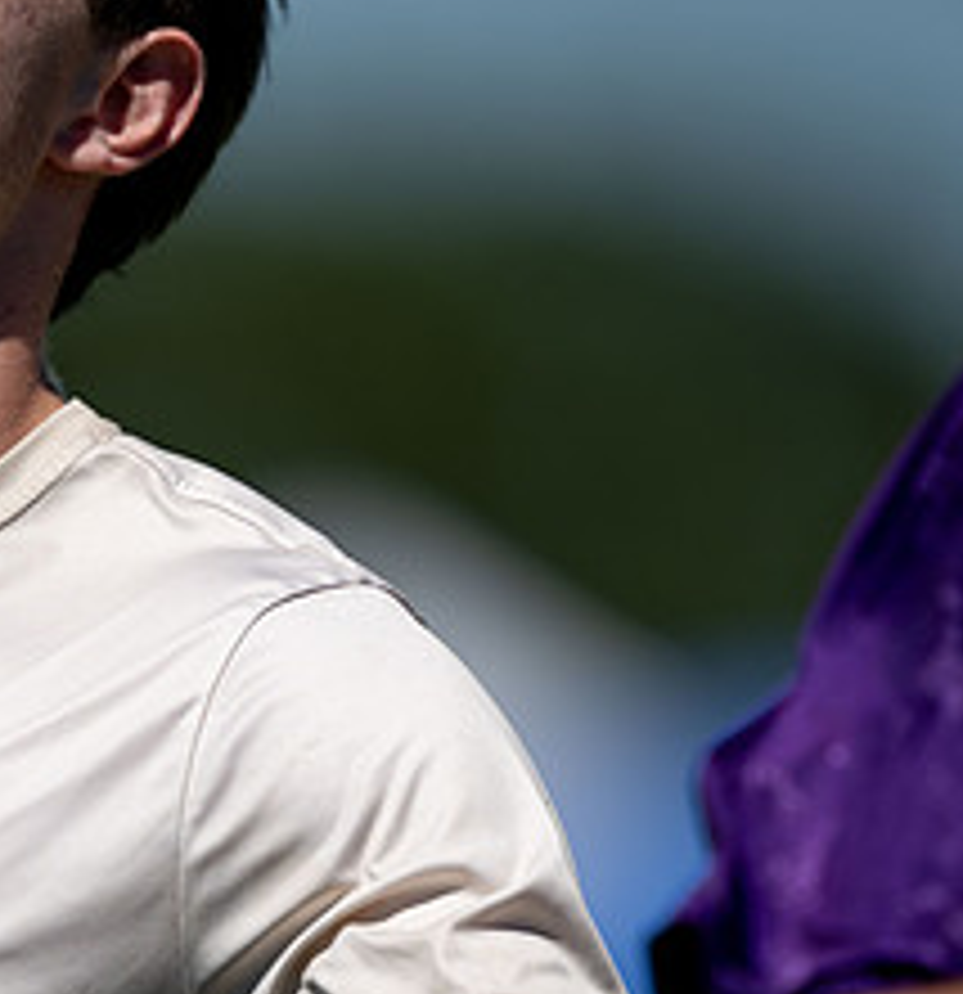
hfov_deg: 1.6
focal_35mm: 1055
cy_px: 666
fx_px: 33753
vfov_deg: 1.7
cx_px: 289
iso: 64
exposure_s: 1/4000
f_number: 2.8
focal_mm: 400
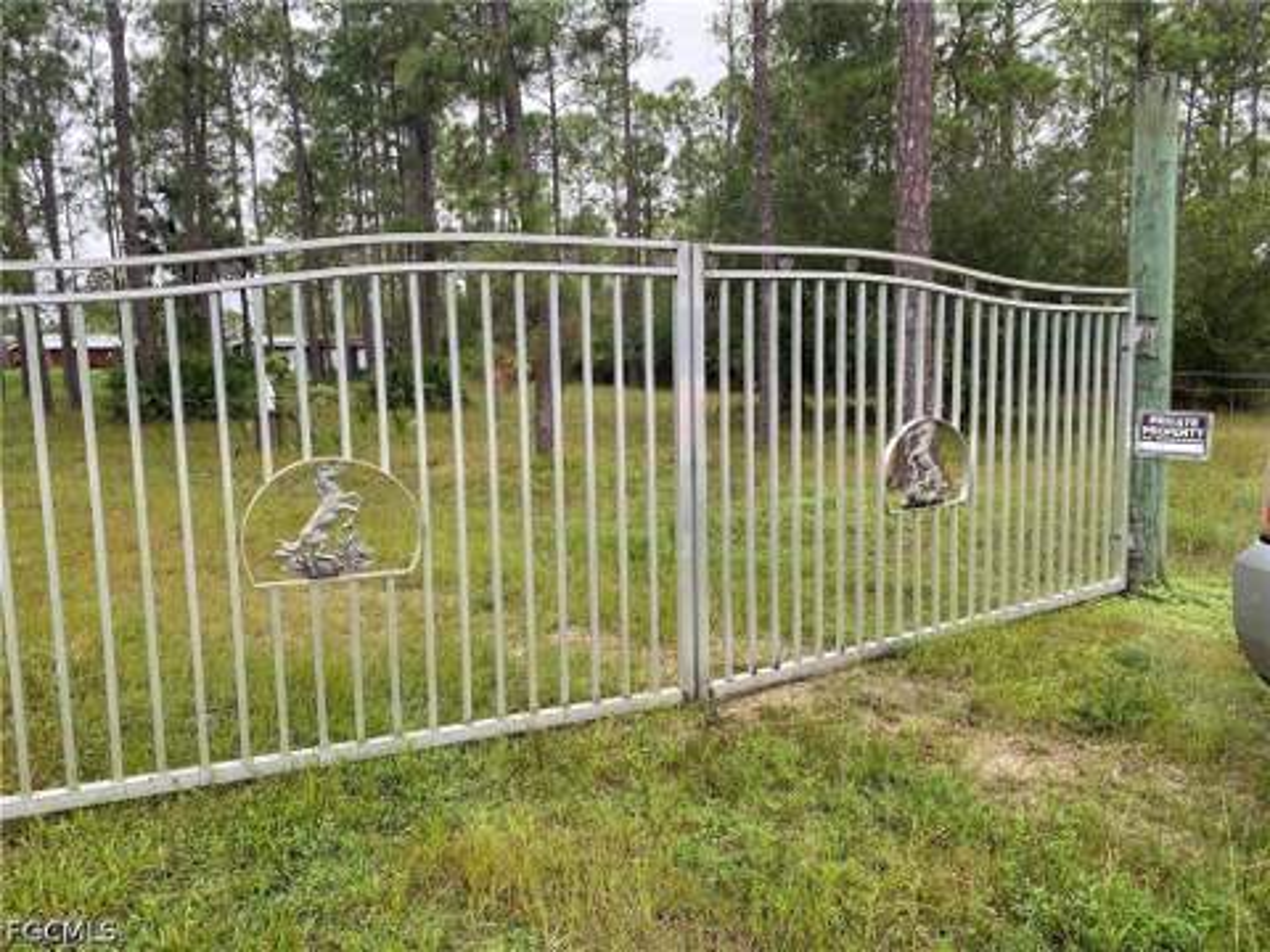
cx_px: 635
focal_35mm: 26
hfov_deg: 67.3
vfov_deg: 53.1
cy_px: 476
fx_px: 954
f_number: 1.8
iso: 32
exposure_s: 1/260
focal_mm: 4.25
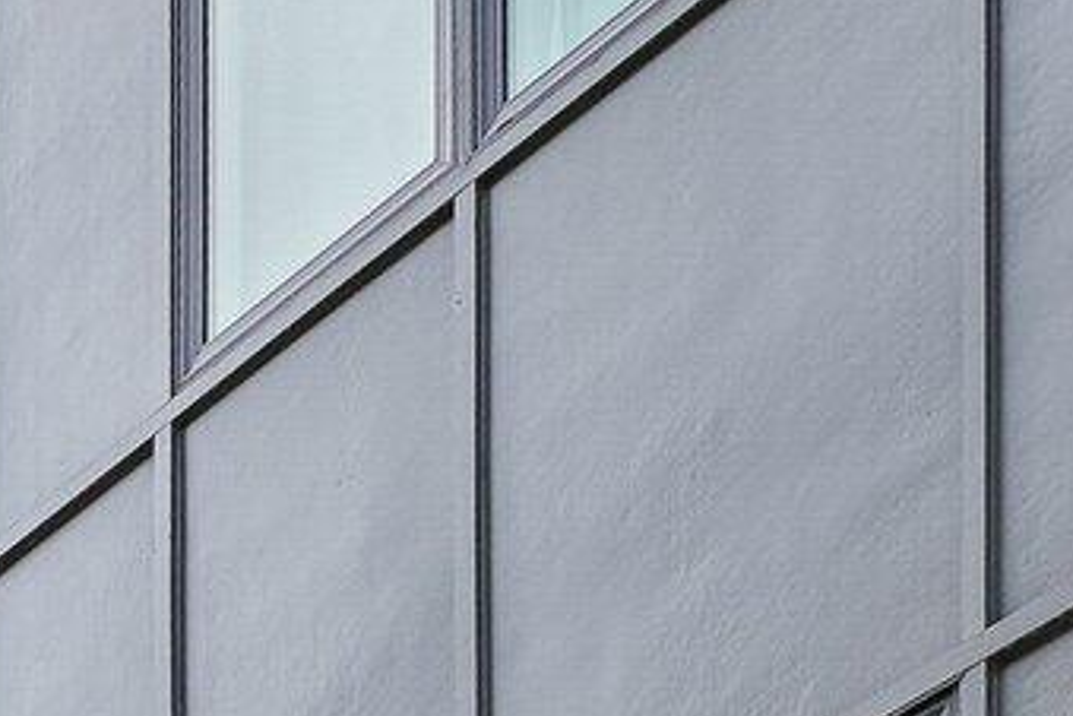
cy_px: 1535
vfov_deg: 9.5
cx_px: -953
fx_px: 3964
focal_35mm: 133
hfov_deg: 13.6
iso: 200
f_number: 9
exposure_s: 1/160
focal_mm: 22
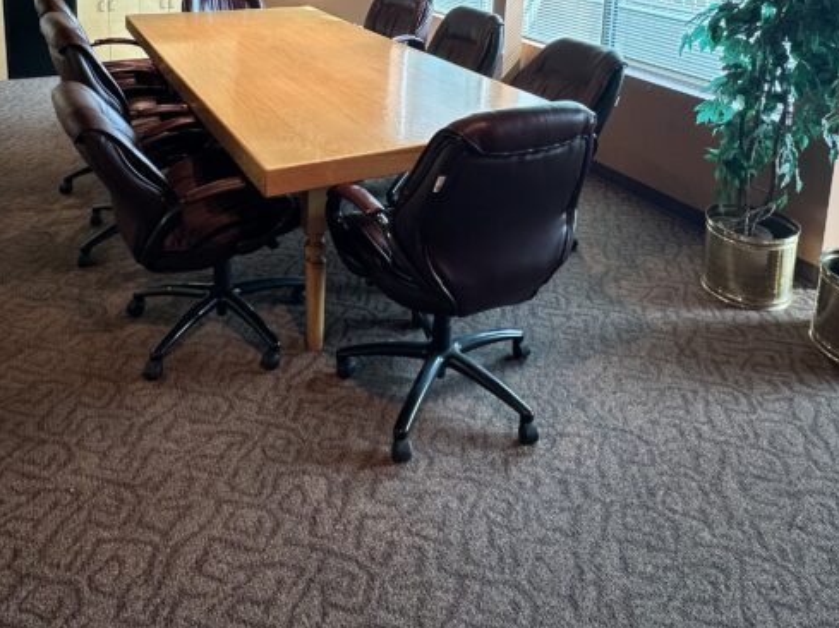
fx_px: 702
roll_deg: -1.2
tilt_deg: -8.5
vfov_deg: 42.4
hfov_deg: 61.7
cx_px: 398
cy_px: 18
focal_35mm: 29
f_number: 2.2
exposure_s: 1/120
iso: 50
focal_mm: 2.22
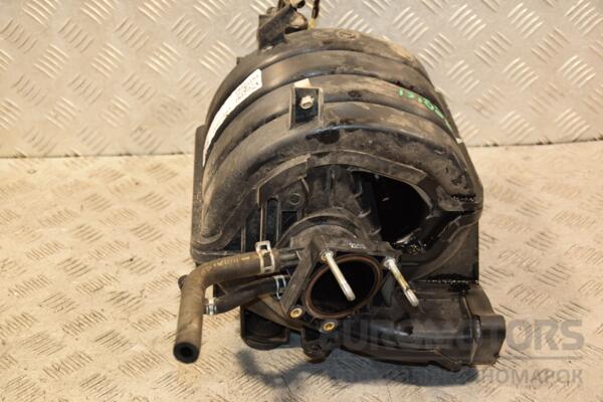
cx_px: 302
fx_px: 1055
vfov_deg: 21.6
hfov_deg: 31.9
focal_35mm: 63
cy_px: 201
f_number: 4.8
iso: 800
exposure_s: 1/125
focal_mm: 42
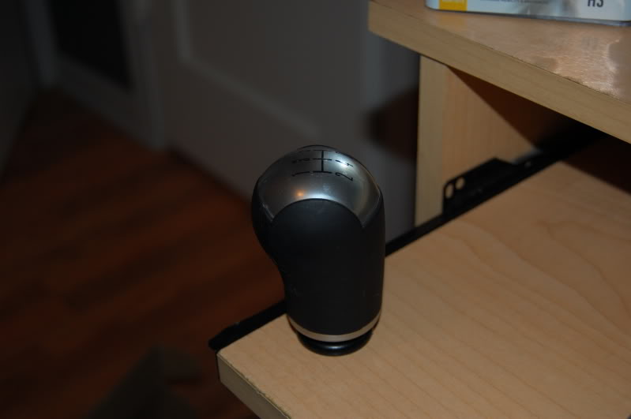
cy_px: 210
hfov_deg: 35.1
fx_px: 998
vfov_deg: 23.7
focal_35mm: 57
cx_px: 316
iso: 200
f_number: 4.8
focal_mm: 38
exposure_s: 1/60
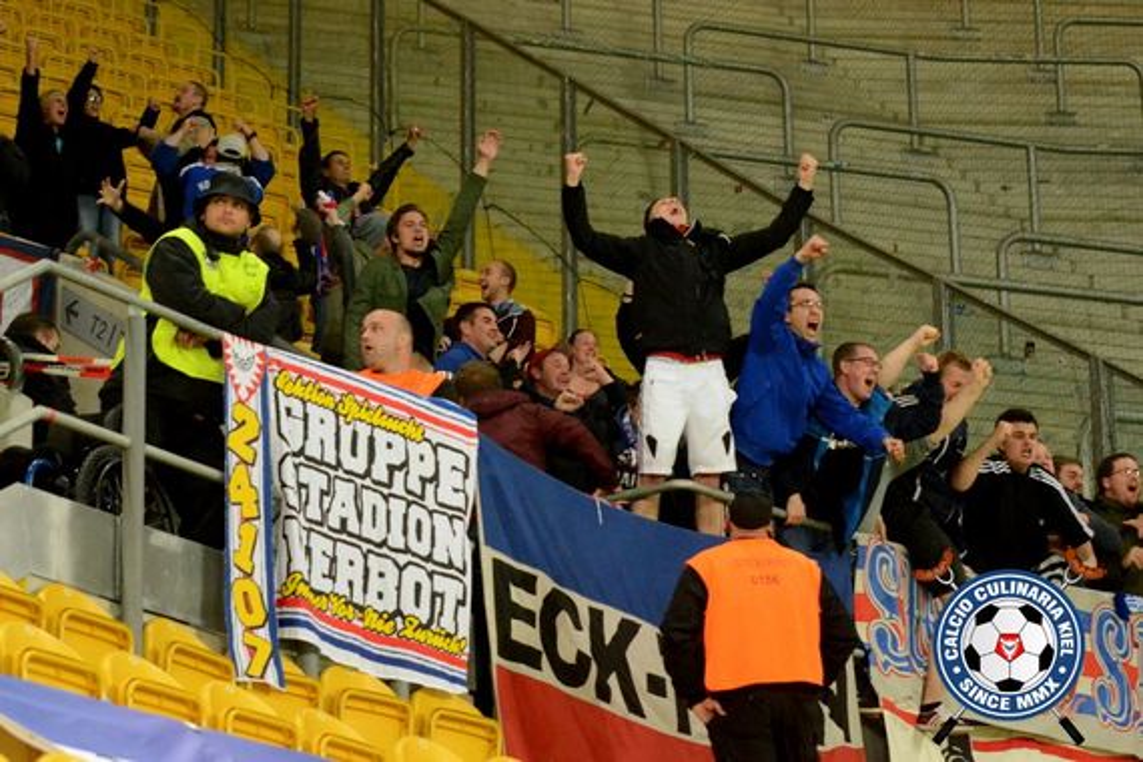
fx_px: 3333
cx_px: 572
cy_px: 381
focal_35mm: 105
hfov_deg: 19.5
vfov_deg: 13.0
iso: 5000
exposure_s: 1/640
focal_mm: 70
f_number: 2.8
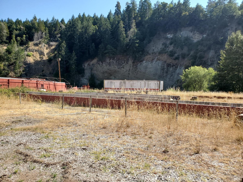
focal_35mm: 26
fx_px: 183
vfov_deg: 53.1
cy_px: 91
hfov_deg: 67.3
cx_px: 122
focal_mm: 4.3
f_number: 2.4
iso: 50
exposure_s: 1/962
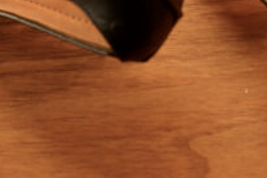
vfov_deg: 5.4
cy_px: -207
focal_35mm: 247
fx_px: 1832
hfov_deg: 8.3
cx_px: 22
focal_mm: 50
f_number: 2.8
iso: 800
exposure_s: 1/250
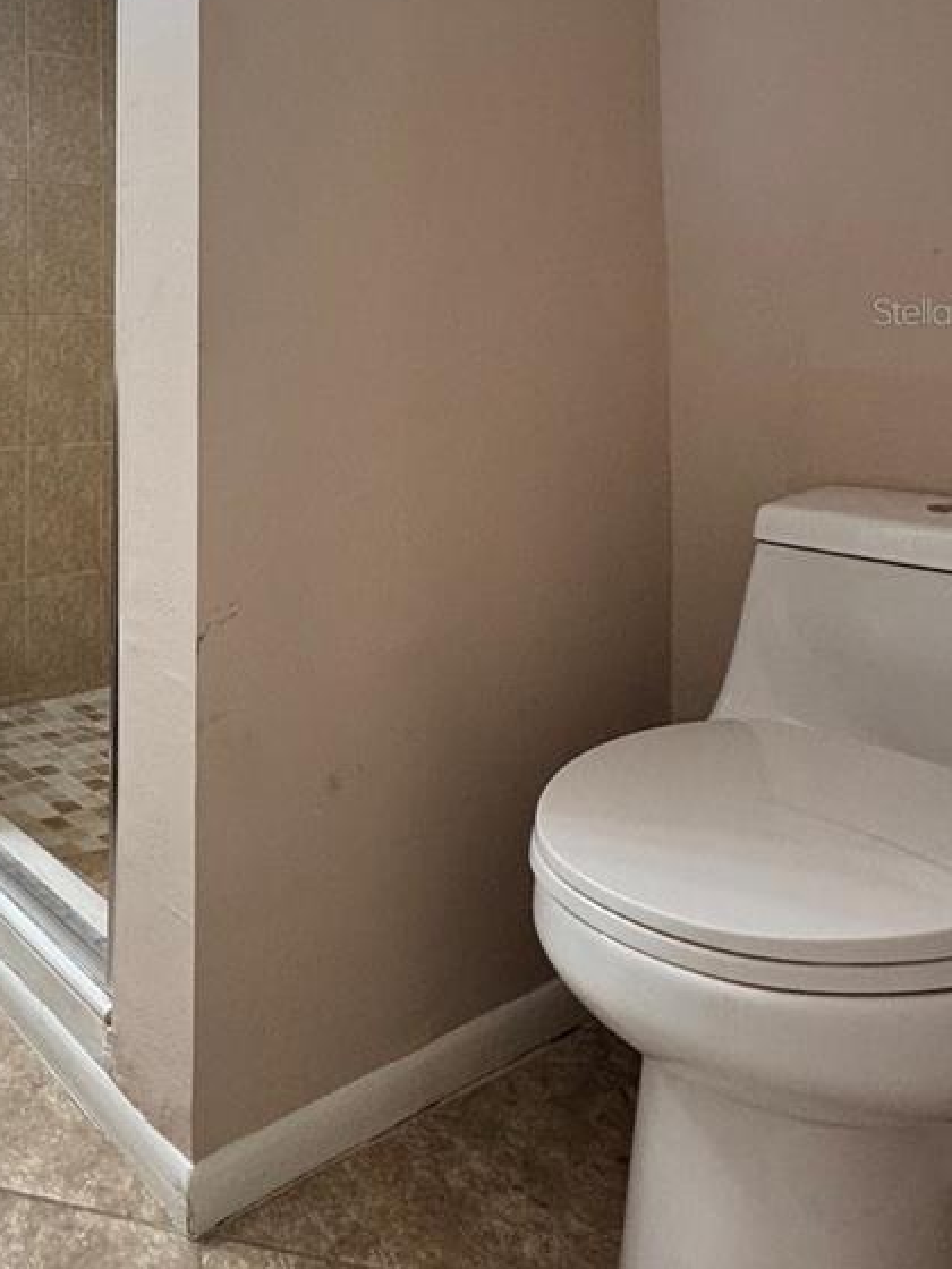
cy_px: 310
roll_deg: +0.4
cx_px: 14
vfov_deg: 56.8
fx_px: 1100
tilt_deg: +1.3
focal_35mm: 30
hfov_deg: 41.2
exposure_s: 1/120
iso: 200
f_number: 2.2
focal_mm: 2.22
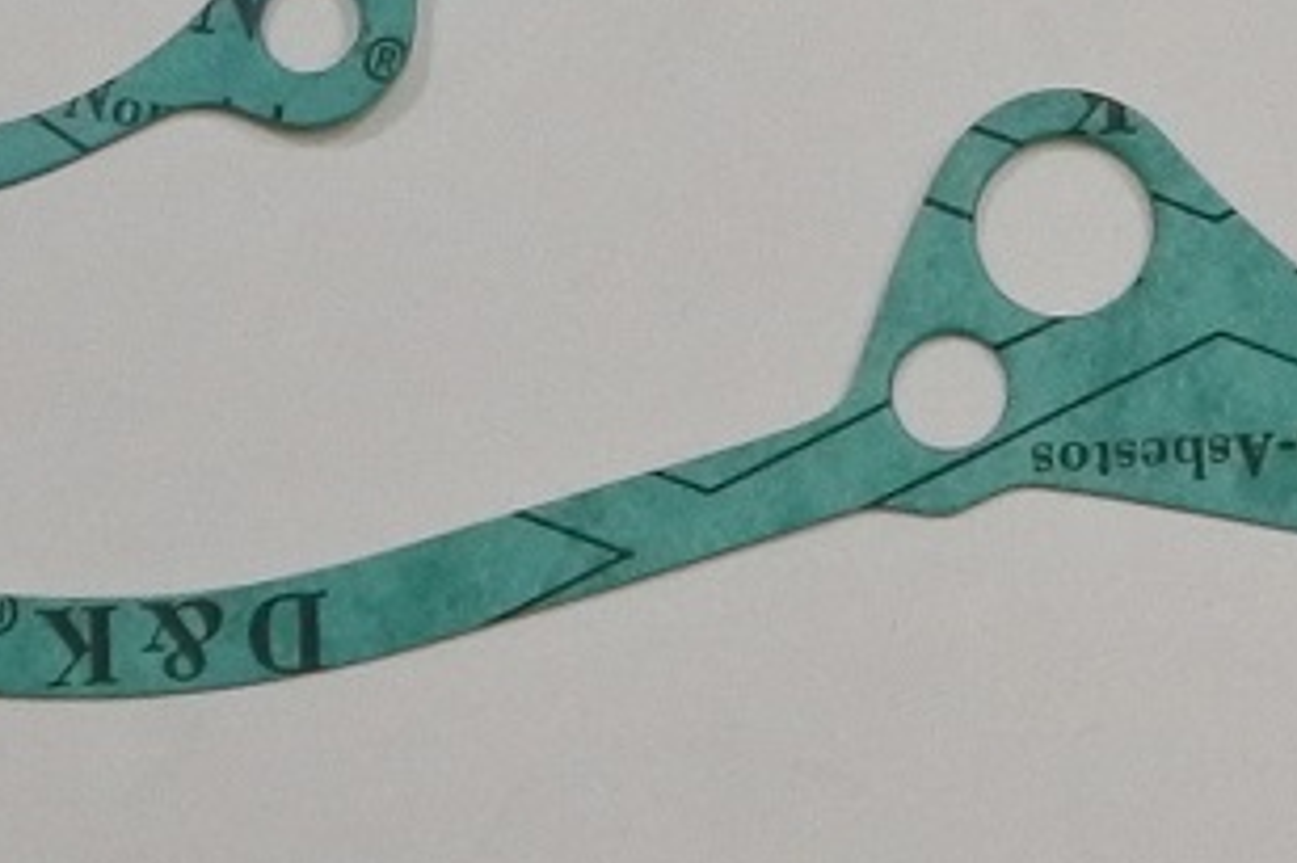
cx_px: 1729
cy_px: -526
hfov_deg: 7.1
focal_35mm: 286
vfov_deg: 4.8
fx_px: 10298
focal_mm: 18.9
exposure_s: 1/125
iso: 500
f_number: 4.5
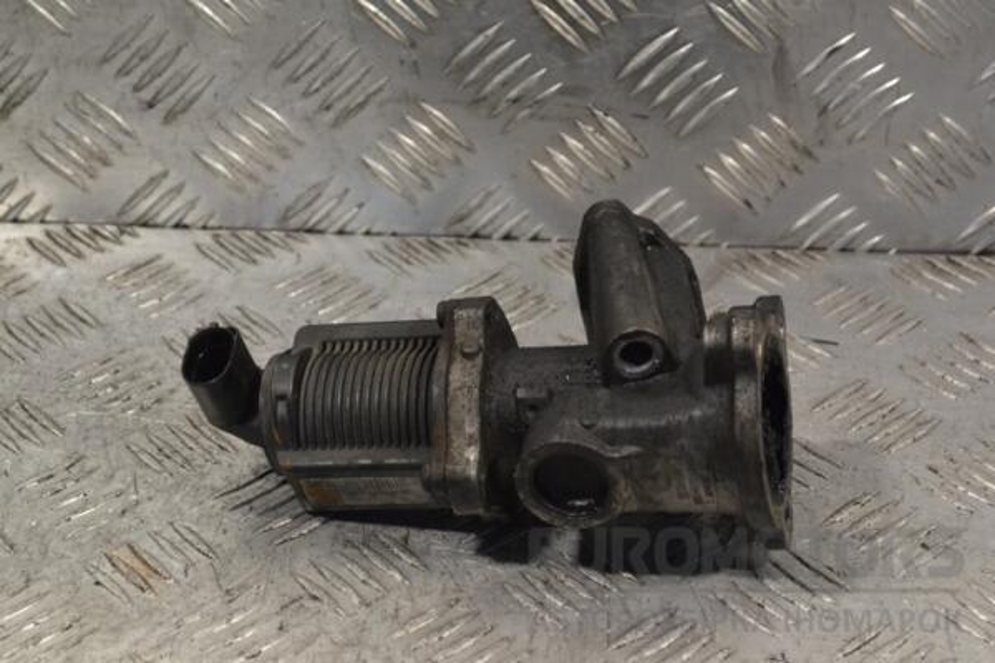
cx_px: 498
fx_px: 2280
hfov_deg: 24.6
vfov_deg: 16.6
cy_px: 332
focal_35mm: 82
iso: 3200
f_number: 8
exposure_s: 1/250
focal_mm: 55
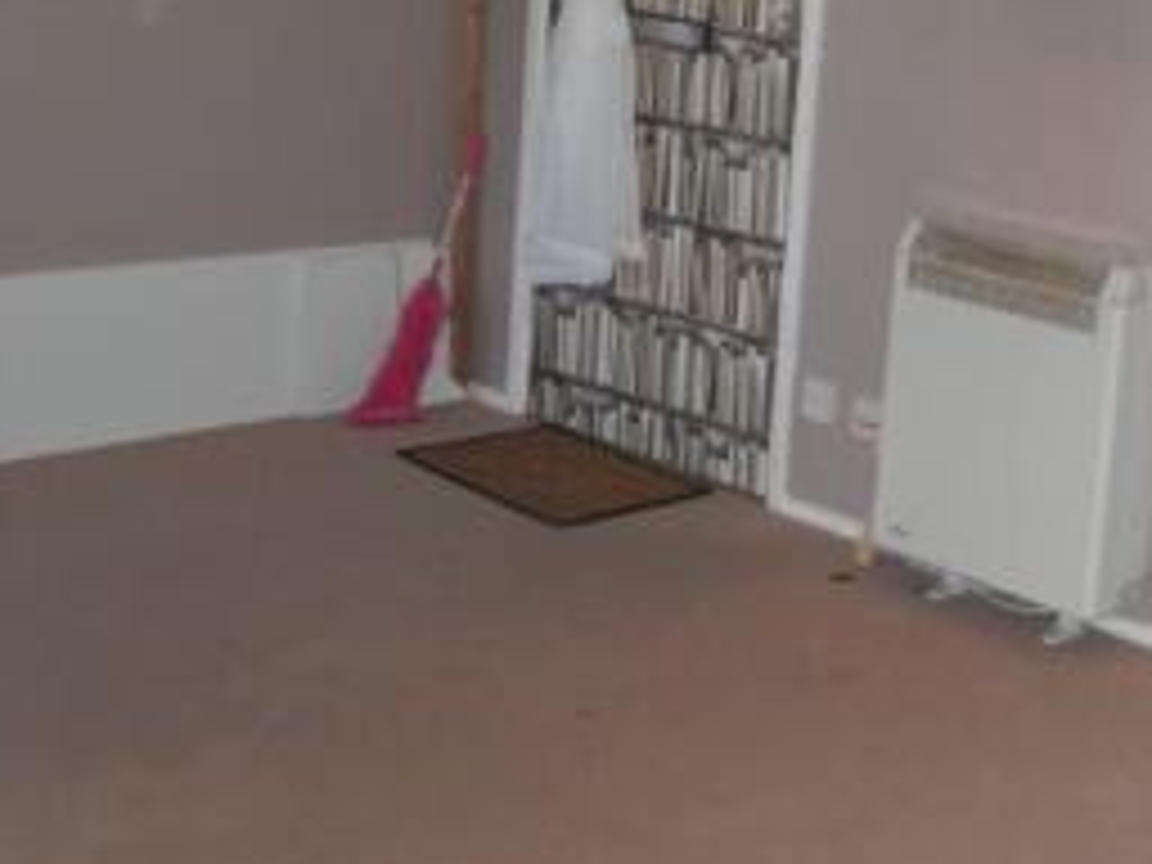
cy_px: 182
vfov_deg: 25.3
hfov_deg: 31.4
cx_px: 1132
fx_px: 1897
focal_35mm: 57
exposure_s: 1/30
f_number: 3
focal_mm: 4.5
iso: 100
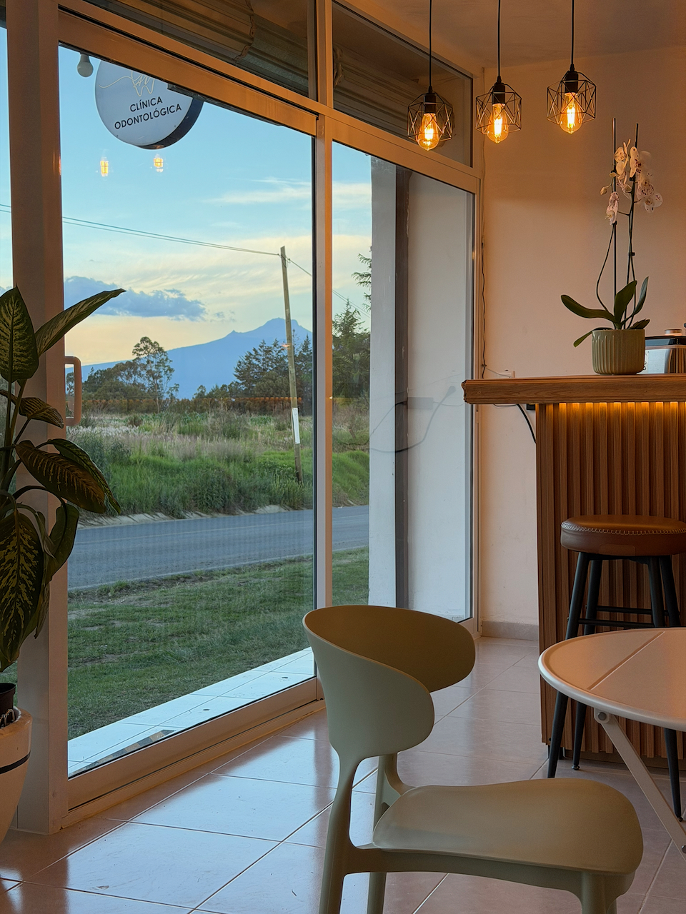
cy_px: 457
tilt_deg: -2.3
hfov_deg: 30.3
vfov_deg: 39.7
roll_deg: -0.2
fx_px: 1268
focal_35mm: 48
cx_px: 343
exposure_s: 1/249
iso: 64
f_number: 1.78
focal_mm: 6.76
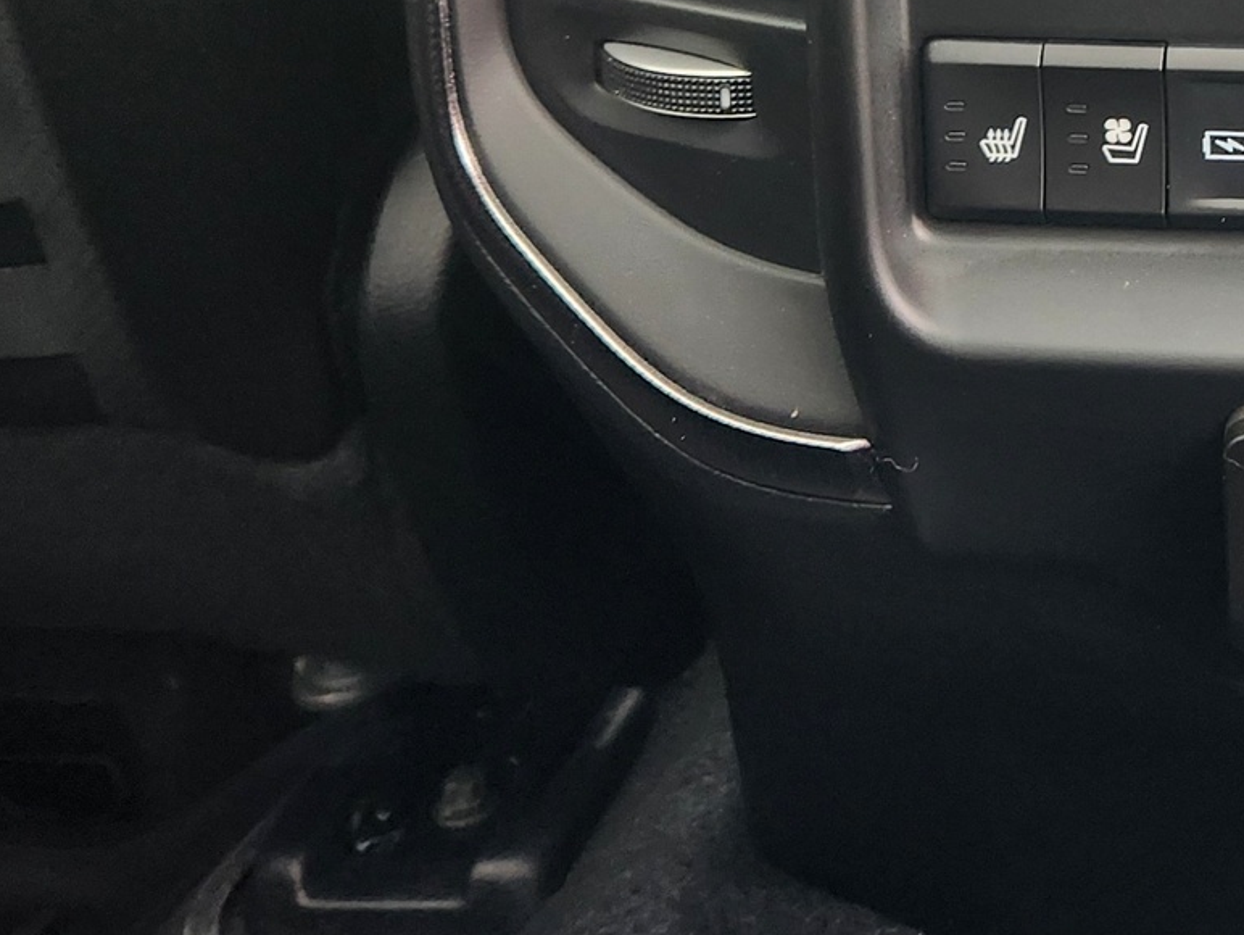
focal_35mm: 61
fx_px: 2194
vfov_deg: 23.0
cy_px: -30
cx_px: 1331
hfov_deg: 29.0
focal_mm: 5.4
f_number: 1.8
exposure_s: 1/120
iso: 160
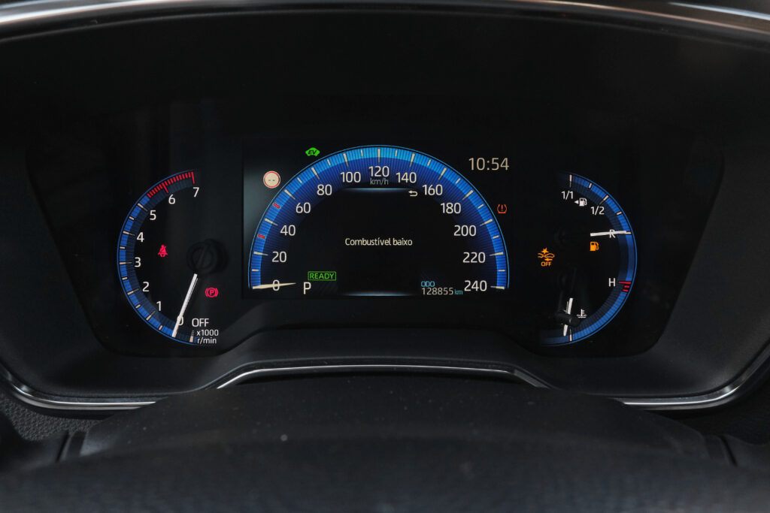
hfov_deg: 73.7
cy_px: 256
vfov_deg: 53.1
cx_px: 385
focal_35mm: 24
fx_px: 513
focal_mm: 16.1
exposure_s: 1/60
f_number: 9
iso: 2000
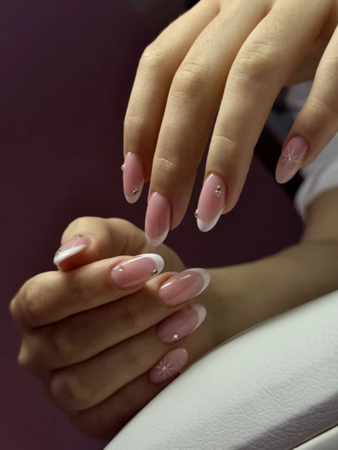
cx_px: 169
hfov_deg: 30.3
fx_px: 625
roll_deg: +39.6
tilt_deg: -1.2
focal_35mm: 48
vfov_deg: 39.7
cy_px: 225
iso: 80
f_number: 1.78
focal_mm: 6.76
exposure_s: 1/928
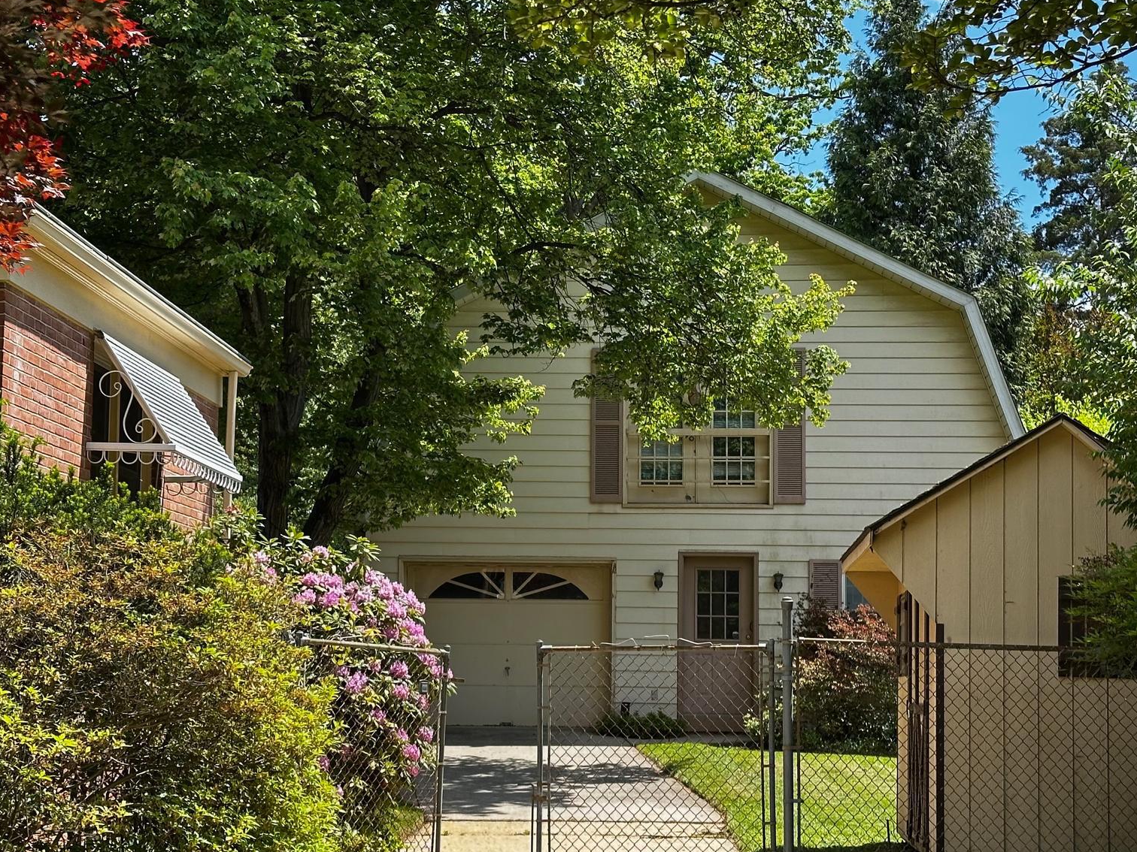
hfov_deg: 29.8
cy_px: 446
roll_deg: -0.7
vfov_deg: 22.6
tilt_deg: +7.7
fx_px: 2135
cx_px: 550
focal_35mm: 65
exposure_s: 1/1475
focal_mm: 6.86
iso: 64
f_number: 1.78
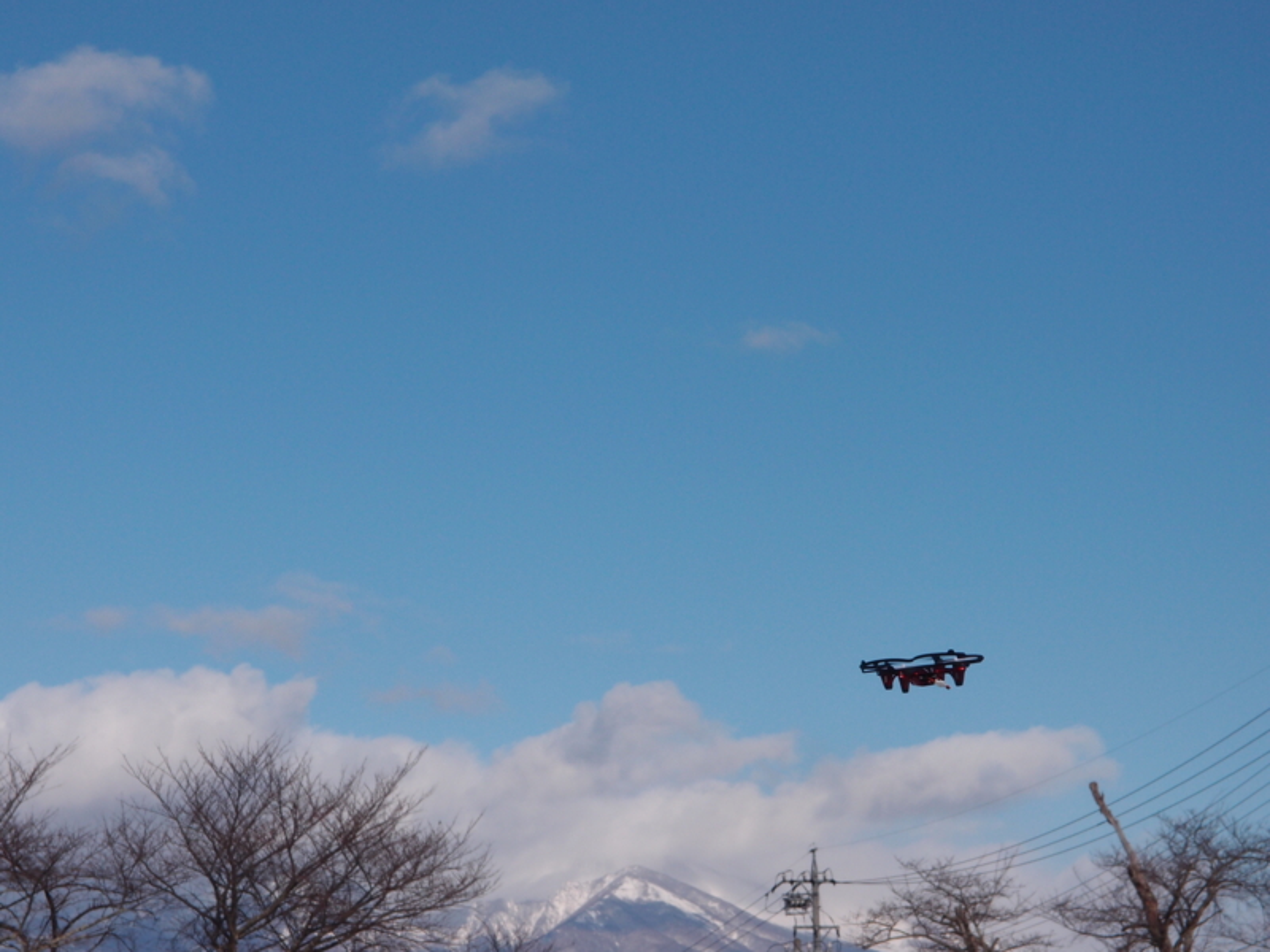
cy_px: 476
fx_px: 4109
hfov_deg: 17.6
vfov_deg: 13.2
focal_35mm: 112
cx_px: 635
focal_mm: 24
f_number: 7.1
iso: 100
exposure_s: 1/1000
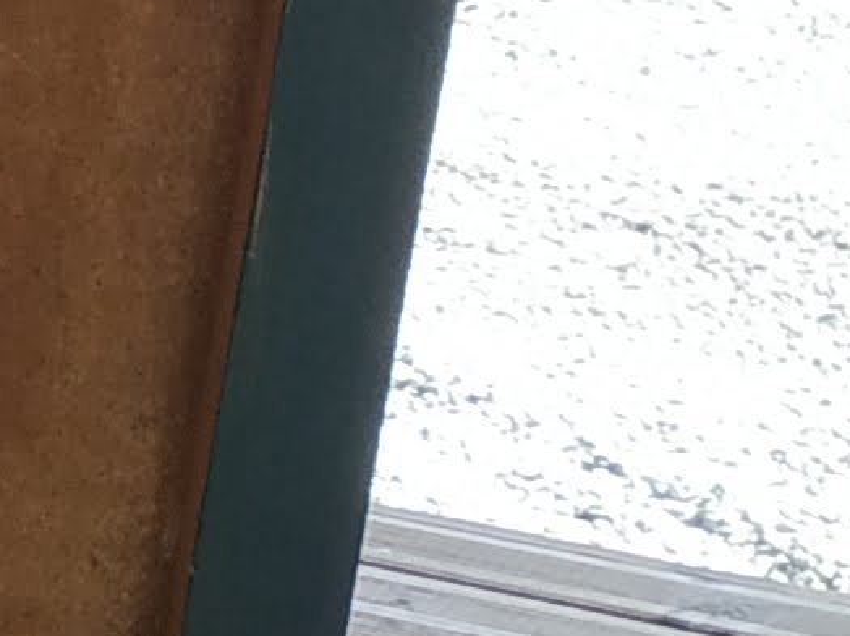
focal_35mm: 183
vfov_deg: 8.1
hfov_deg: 8.8
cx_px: -1723
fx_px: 4491
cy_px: 330
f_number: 1.9
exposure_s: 1/397
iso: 250
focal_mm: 3.94
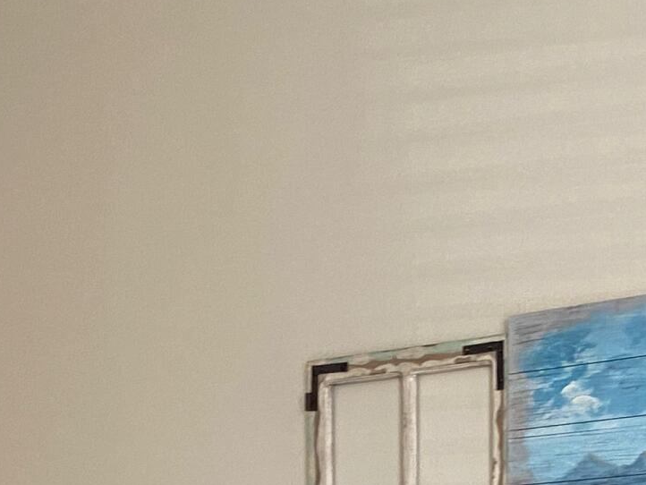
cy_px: 823
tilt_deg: -5.4
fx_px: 2016
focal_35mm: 108
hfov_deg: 18.2
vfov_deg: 12.7
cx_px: 344
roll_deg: +1.9
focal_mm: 4.25
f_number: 1.8
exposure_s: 1/60
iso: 80
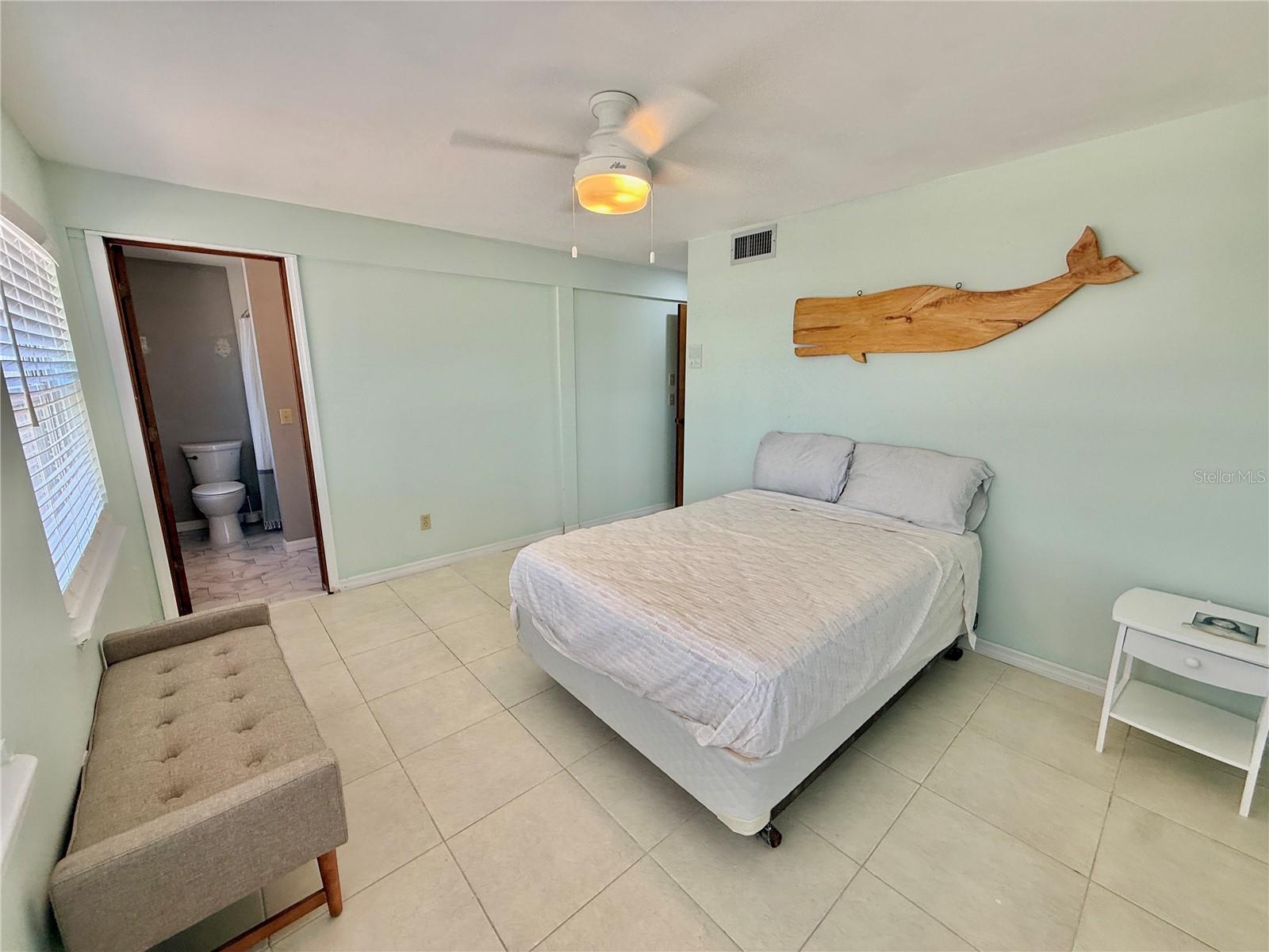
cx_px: 634
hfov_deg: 102.1
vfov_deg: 85.7
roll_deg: -0.2
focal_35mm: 14
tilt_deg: -12.4
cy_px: 476
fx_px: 513
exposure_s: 1/120
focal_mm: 2.22
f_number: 2.2
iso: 80
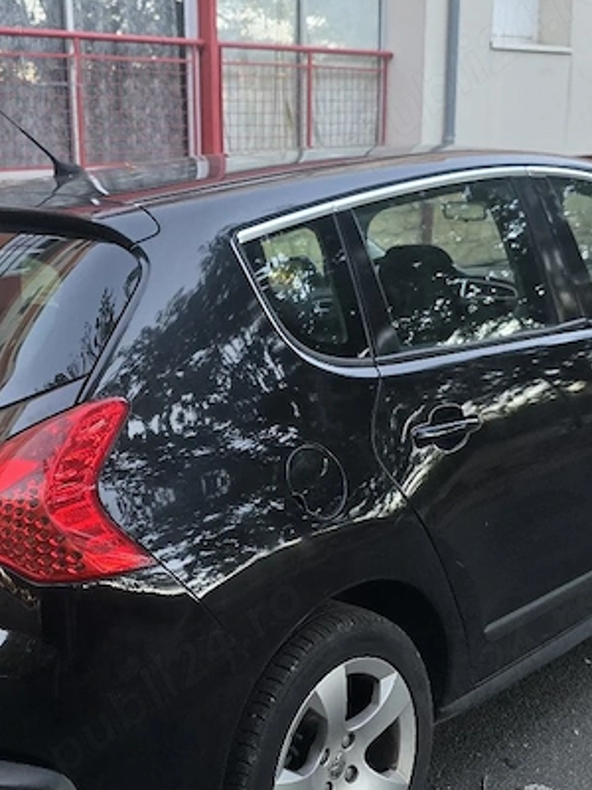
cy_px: 417
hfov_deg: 31.5
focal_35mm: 46
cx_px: 253
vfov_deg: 41.2
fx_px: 1049
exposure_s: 1/182
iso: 160
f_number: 1.7
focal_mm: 6.3
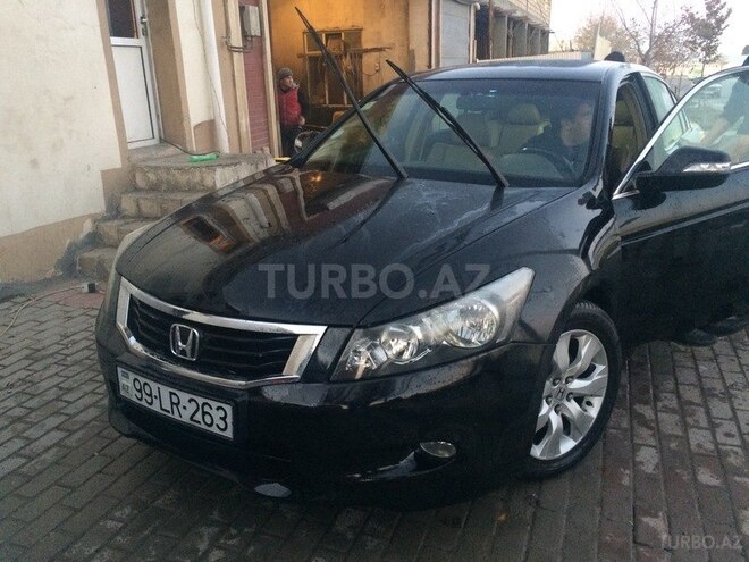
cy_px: 281
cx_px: 374
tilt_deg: -19.3
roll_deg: +2.5
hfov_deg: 61.7
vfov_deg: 48.2
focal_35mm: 29
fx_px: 627
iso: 250
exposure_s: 1/17
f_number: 2.2
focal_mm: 4.15
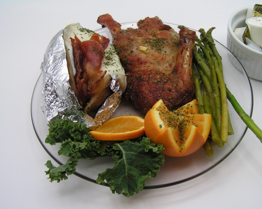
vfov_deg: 37.3
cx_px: 137
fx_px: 310
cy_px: 105
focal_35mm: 40
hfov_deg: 45.8
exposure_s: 1/60
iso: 50
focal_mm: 5.8
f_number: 3.5
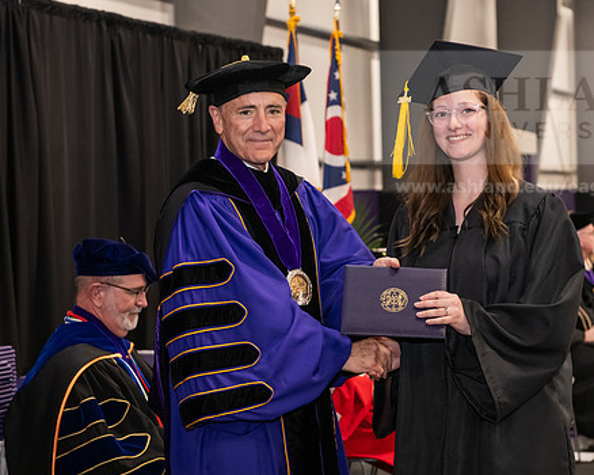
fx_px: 1529
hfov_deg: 22.0
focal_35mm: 87
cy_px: 215
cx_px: 334
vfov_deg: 17.6
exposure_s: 1/125
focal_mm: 70
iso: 2500
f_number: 5
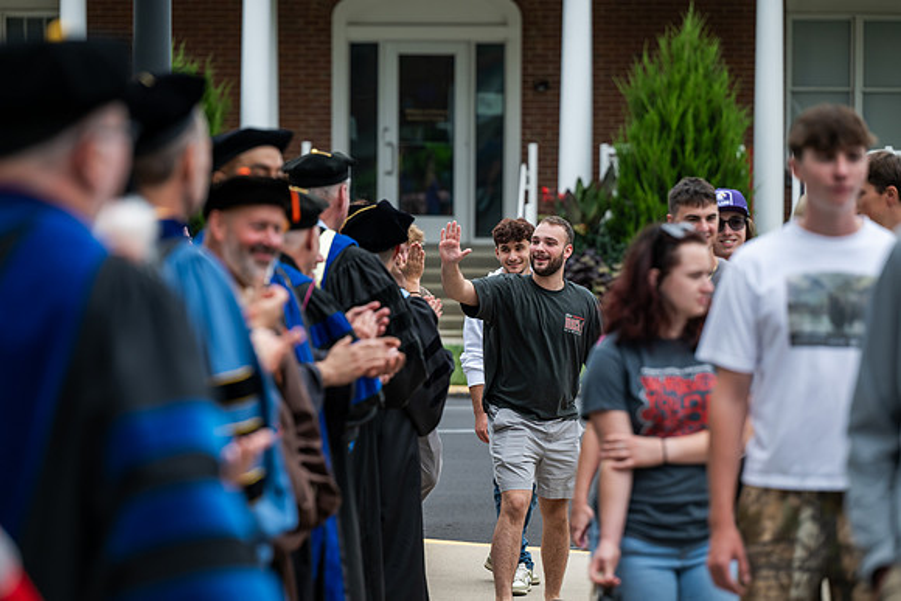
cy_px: 300
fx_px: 3755
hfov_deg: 13.7
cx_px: 450
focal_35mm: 150
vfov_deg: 9.2
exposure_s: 1/800
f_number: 3.5
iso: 400
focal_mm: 150
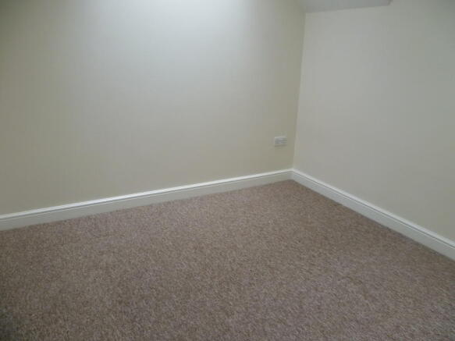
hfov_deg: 63.5
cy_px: 170
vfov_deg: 49.7
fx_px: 368
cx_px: 228
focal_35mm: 28
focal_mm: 5
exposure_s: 1/30
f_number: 2.8
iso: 200
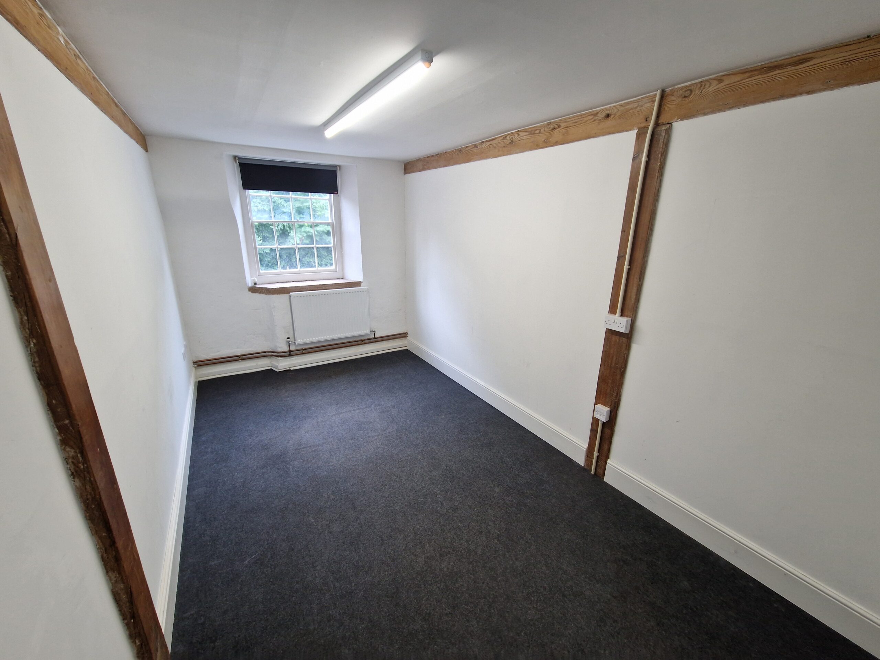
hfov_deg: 106.2
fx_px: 330
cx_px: 440
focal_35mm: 13
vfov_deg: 89.9
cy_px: 330
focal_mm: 2.2
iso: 125
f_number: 2.2
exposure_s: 1/50
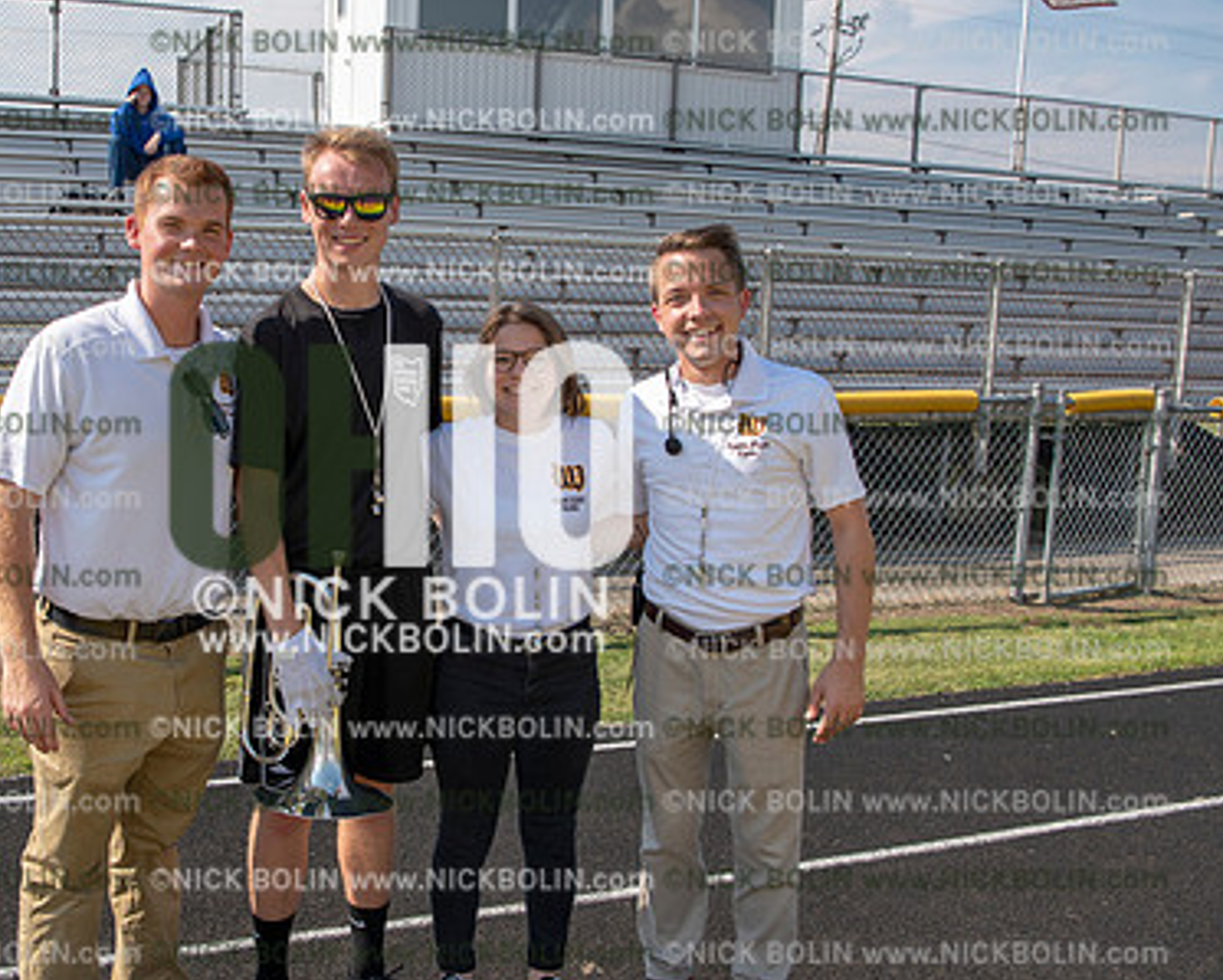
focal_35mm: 35
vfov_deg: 42.3
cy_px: 500
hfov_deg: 50.5
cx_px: 400
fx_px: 1268
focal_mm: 24
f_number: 5.6
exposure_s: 1/1000
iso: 200
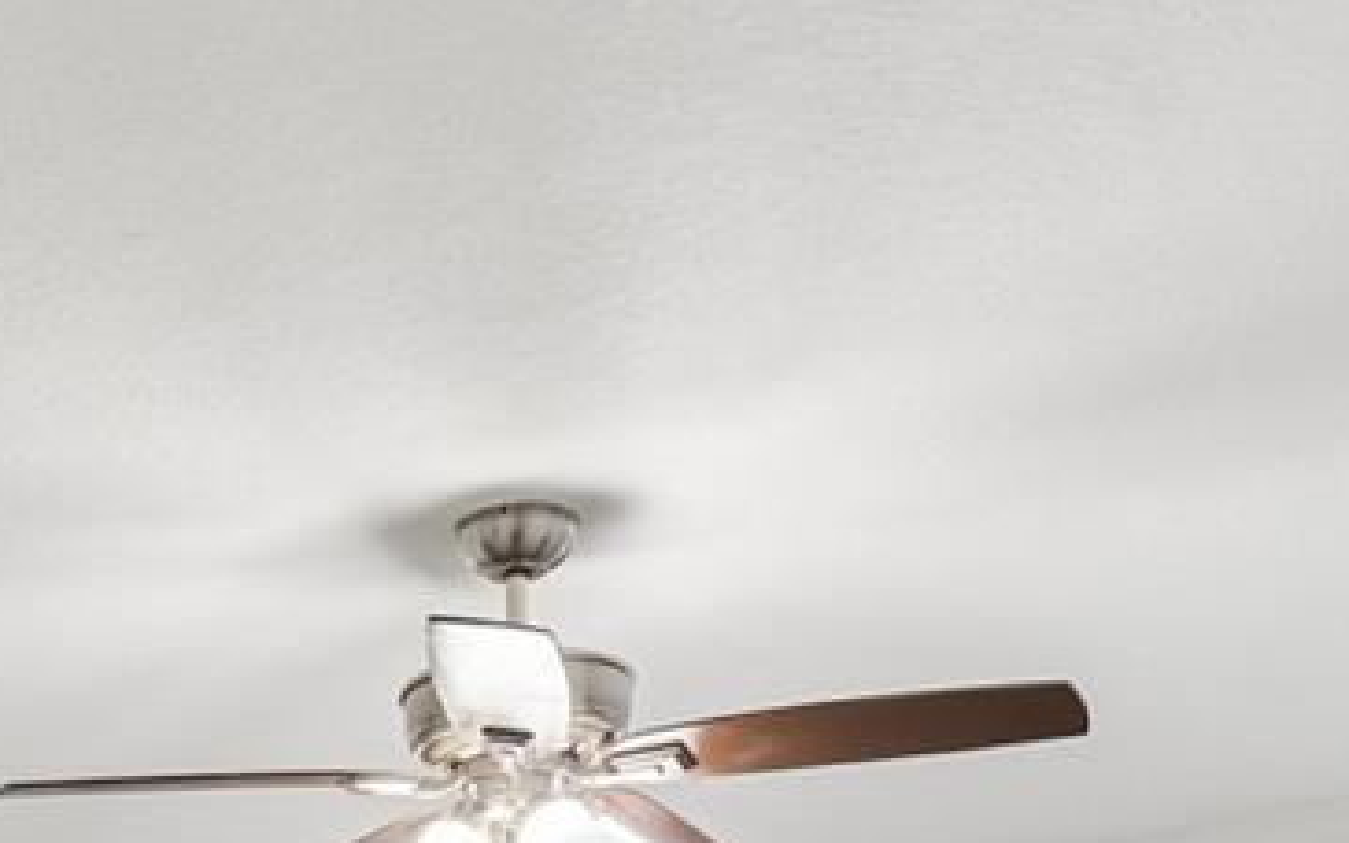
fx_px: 2463
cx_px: -262
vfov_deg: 16.6
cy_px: 1464
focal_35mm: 67
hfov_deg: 27.1
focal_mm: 10
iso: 100
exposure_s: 1/2.5
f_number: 7.1
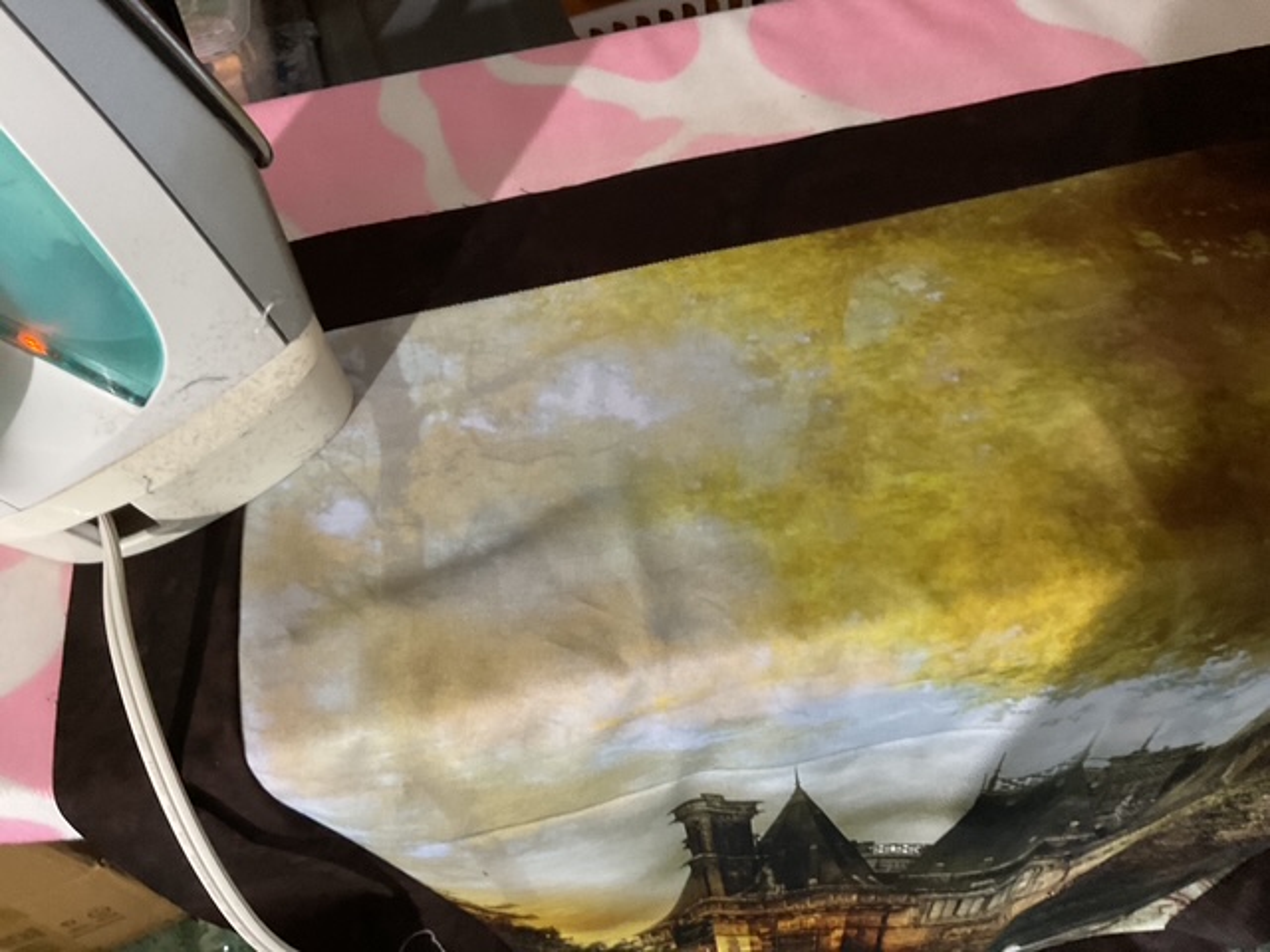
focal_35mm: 29
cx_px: 635
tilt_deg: -55.2
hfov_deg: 61.7
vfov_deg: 48.2
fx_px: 1064
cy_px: 476
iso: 320
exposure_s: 1/30
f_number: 1.8
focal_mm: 3
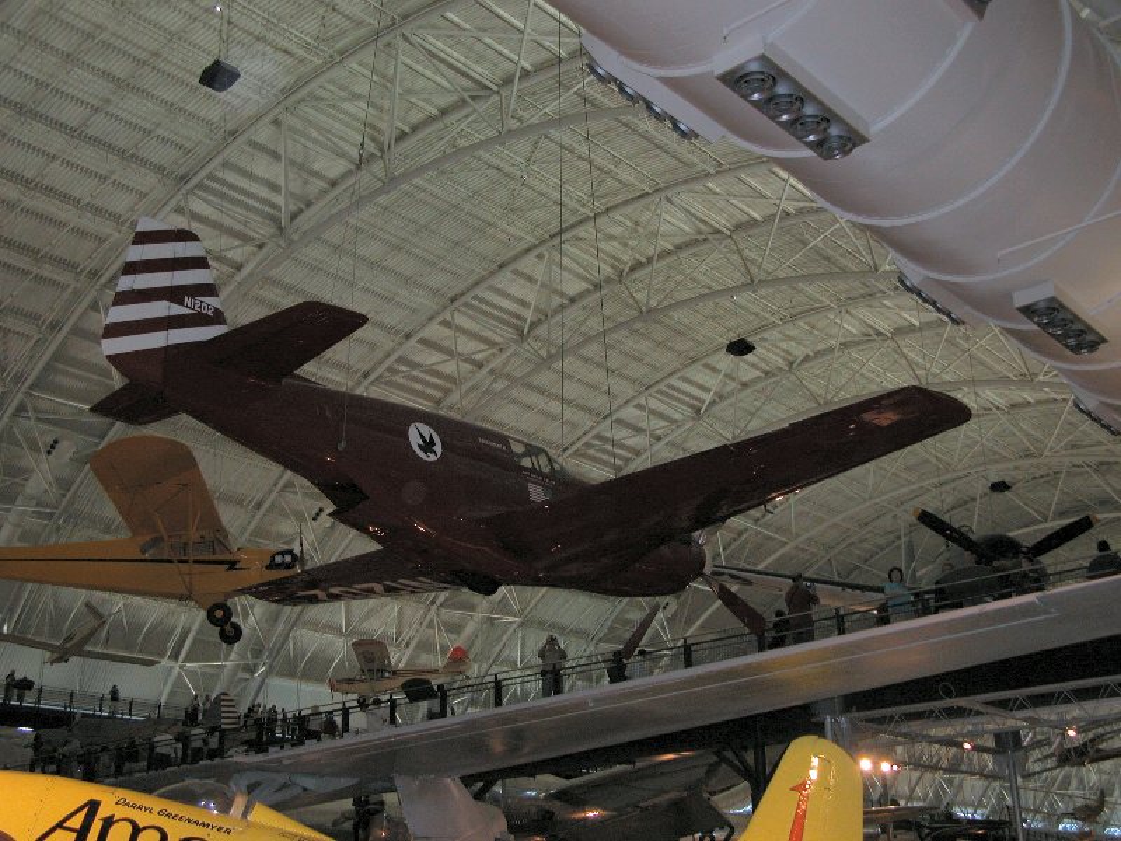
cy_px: 420
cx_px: 560
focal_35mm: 42
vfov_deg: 34.3
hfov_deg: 44.8
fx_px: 1360
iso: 200
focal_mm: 10.7
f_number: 2.9
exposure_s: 1/60
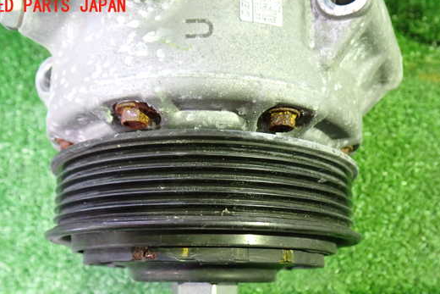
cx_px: 226
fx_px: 440
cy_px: 186
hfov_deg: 53.1
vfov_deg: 36.6
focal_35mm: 36
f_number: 2.3
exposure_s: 1/25
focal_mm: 5.4
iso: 800
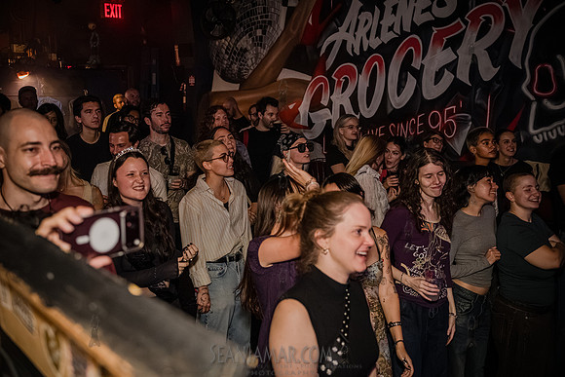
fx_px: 549
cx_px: 282
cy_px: 188
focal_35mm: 35
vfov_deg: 37.9
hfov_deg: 54.4
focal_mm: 35
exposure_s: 1/250
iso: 12800
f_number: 3.2
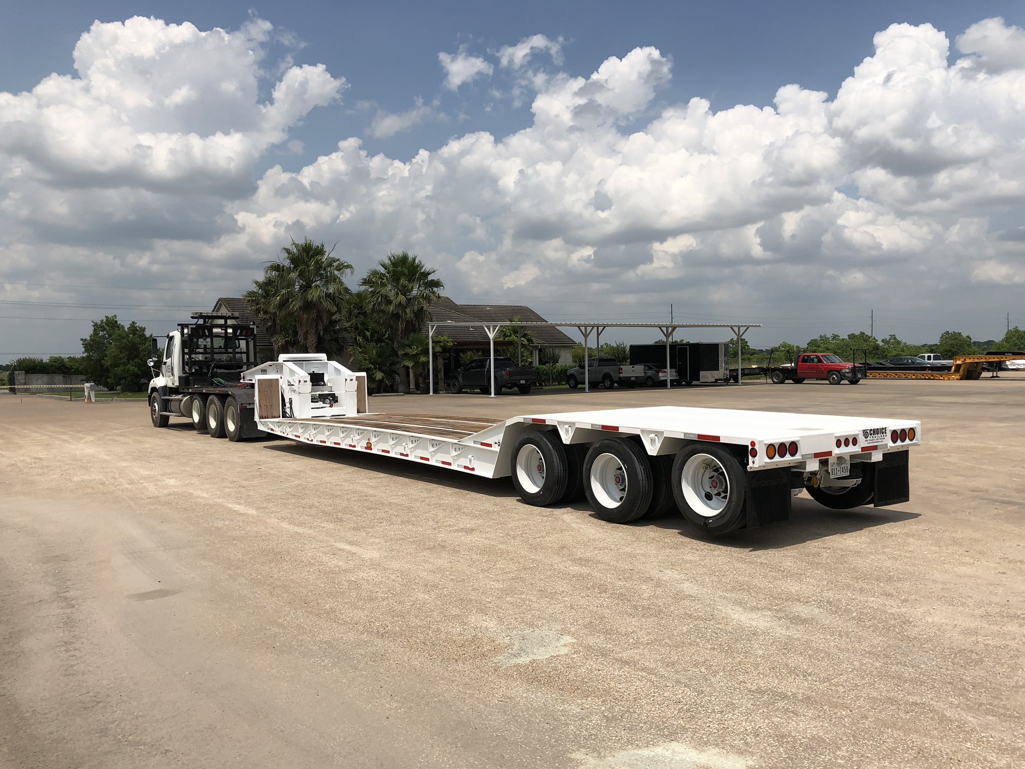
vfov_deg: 48.2
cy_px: 393
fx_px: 859
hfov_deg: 61.7
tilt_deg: -0.8
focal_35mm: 29
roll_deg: +1.4
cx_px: 518
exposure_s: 1/4878
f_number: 1.8
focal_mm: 4
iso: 25
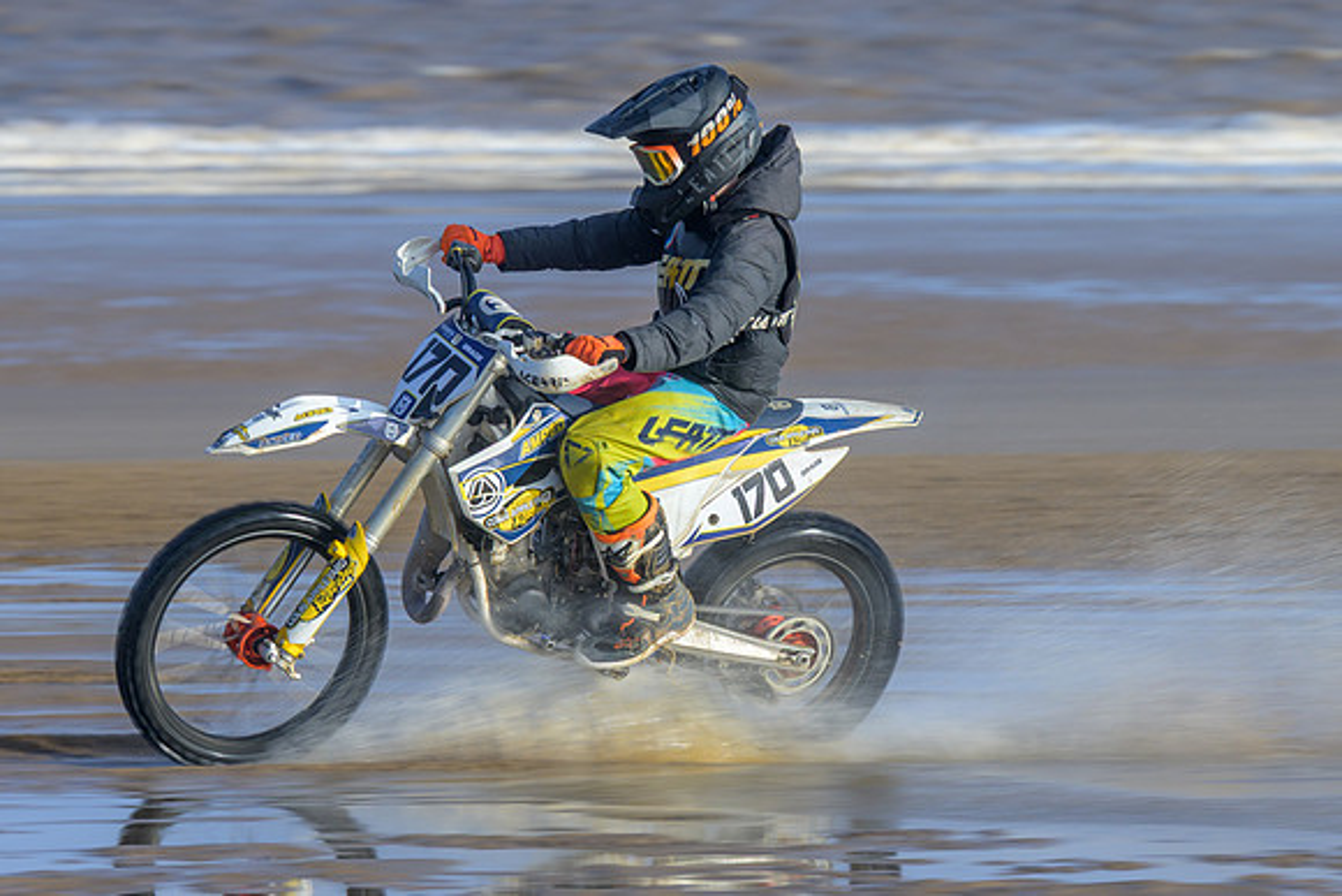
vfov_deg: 3.3
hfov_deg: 5.0
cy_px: 311
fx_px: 15414
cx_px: 498
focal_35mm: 413
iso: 110
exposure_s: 1/250
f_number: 8
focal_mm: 200
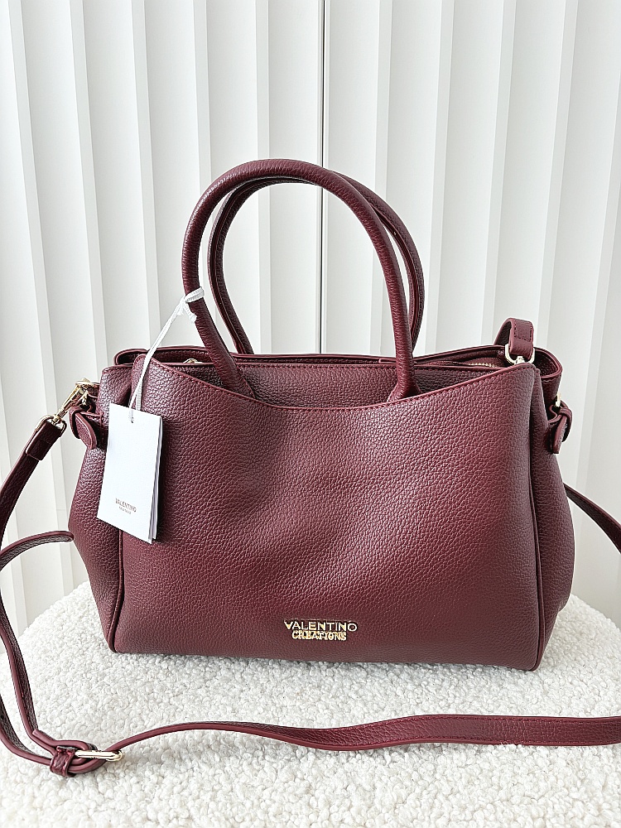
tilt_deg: -11.7
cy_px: 414
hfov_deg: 53.1
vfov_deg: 67.3
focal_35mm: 26
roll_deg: -0.4
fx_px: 622
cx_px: 310
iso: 64
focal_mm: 5.96
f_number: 1.6
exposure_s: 1/121
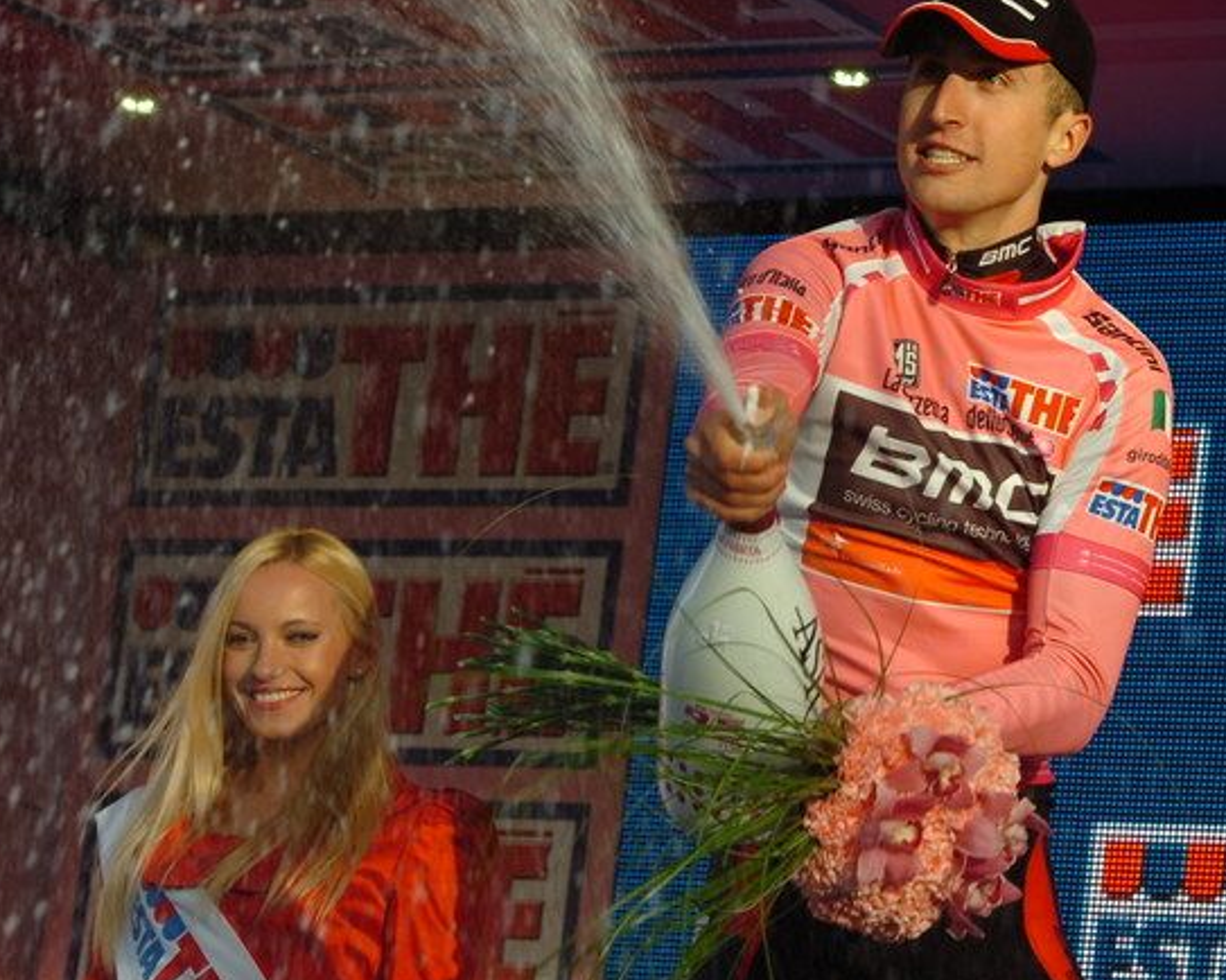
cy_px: 395
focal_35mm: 197
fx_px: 7134
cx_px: 831
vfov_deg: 7.9
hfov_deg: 9.8
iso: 200
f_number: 5.6
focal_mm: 95
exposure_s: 1/250
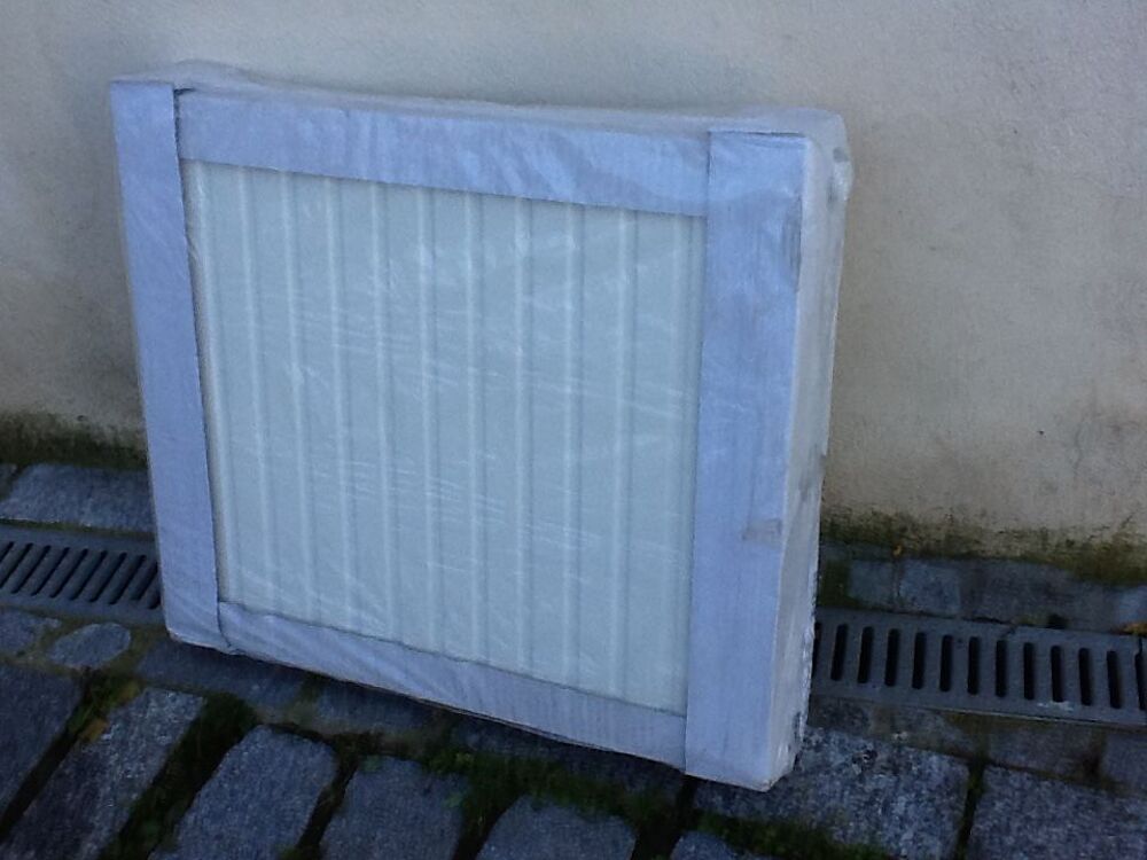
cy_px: 430
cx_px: 574
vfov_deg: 32.9
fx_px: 1458
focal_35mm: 44
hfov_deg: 42.9
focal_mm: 2.03
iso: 40
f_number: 2.4
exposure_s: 1/239
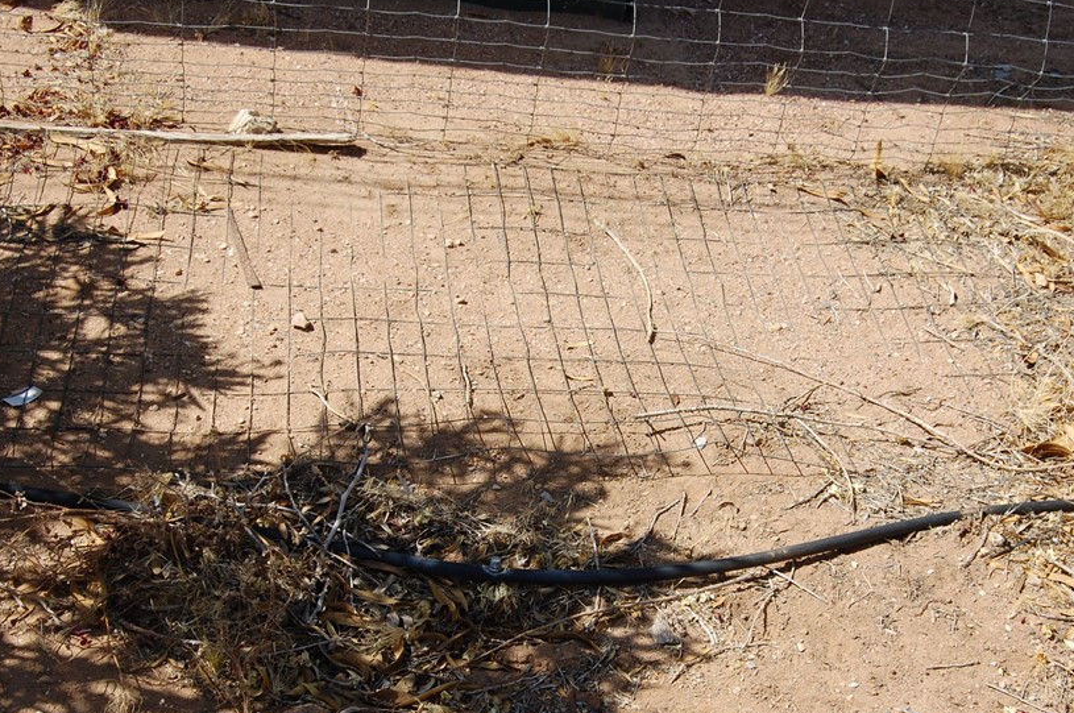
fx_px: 1549
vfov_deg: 25.8
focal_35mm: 52
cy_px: 460
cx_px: 653
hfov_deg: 38.1
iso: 200
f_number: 9
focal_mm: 26
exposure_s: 1/320
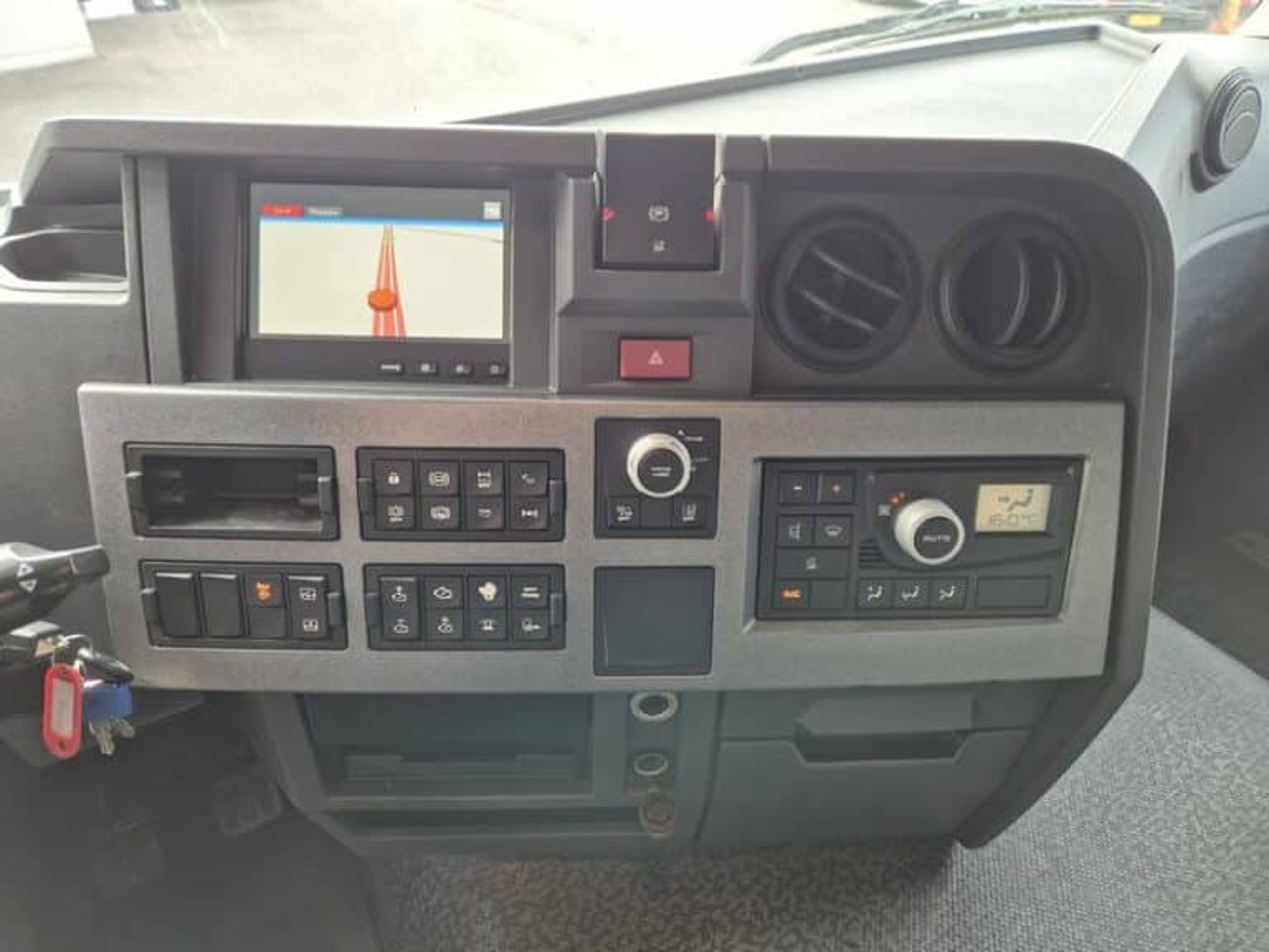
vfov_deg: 58.9
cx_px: 634
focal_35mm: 23
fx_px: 843
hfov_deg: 73.9
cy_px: 476
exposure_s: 1/120
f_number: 1.8
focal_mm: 5.4
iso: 160
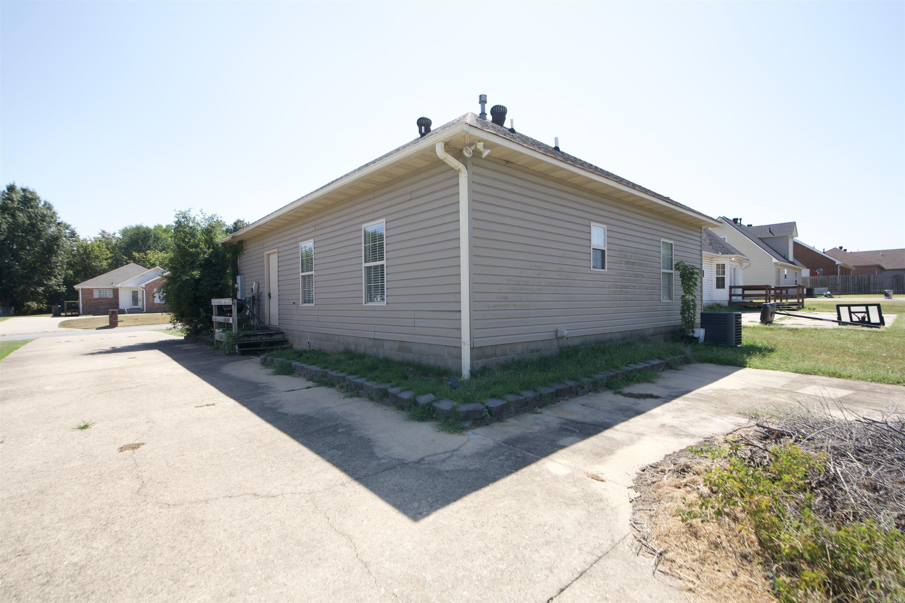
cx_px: 452
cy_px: 302
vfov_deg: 73.7
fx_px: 402
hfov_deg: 96.7
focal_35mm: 16
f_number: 8
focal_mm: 16
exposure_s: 1/100
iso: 100
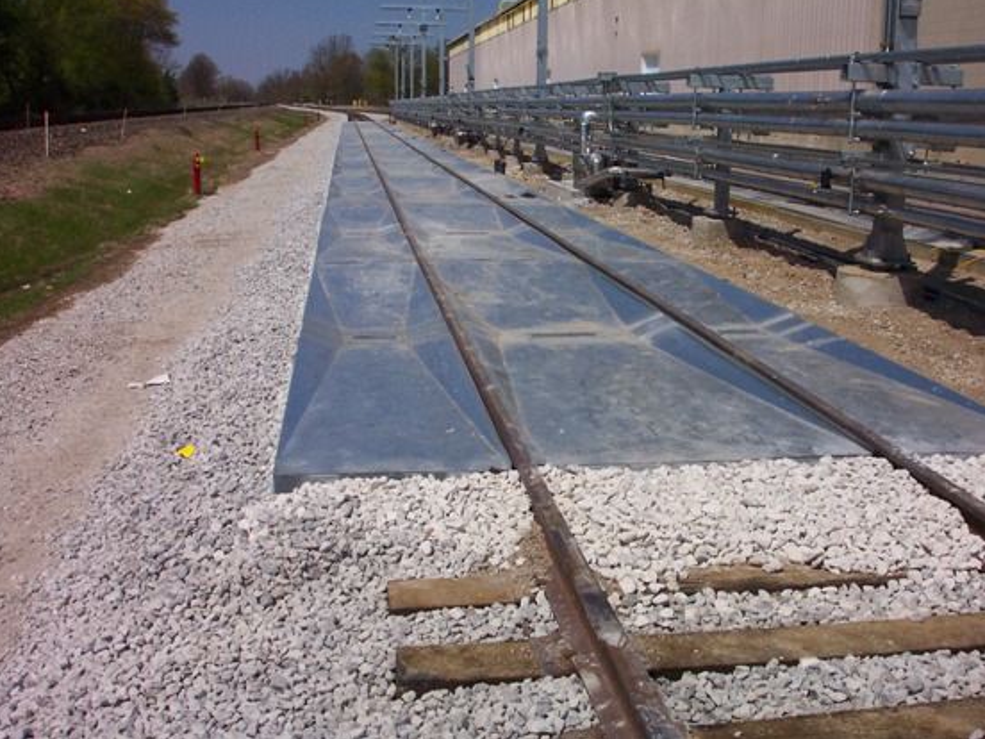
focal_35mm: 39
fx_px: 1110
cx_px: 532
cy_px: 360
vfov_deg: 36.8
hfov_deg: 47.8
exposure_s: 1/500
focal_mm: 7.5
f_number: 9.5
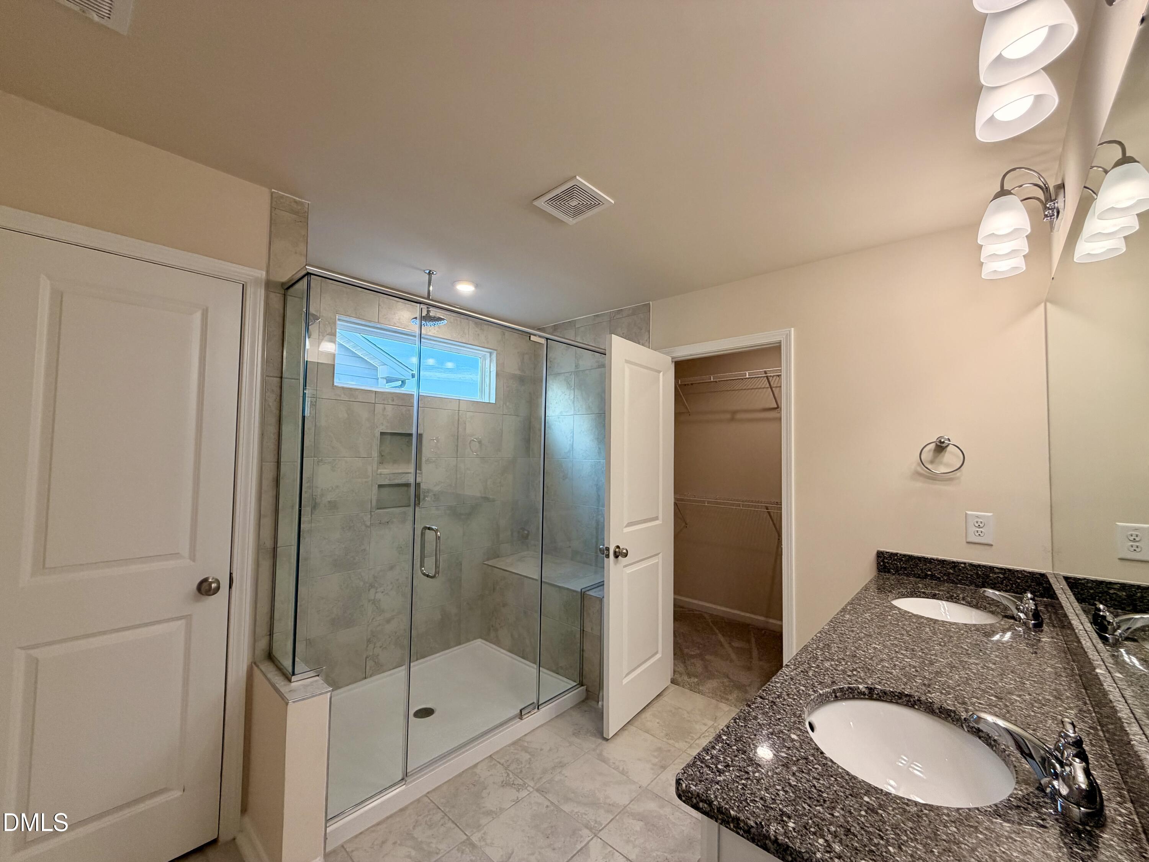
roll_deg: -1.6
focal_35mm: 14
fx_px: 465
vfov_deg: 85.7
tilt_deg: +2.5
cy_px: 431
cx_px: 574
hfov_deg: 102.1
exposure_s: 1/120
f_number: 2.2
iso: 160
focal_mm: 2.22
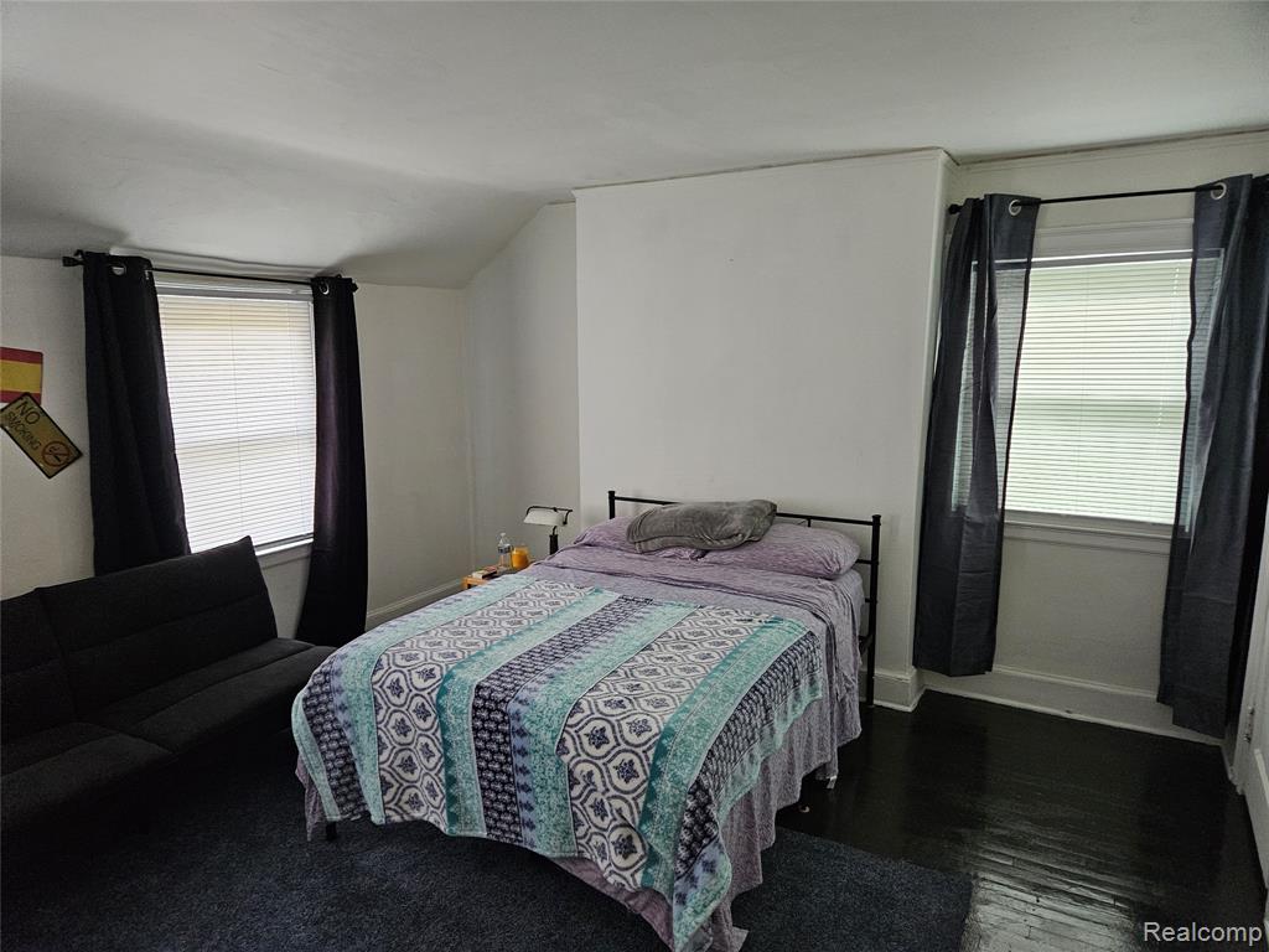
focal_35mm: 23
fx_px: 843
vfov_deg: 58.9
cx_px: 634
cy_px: 476
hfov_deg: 73.9
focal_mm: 5.4
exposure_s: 1/120
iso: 640
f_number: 1.8
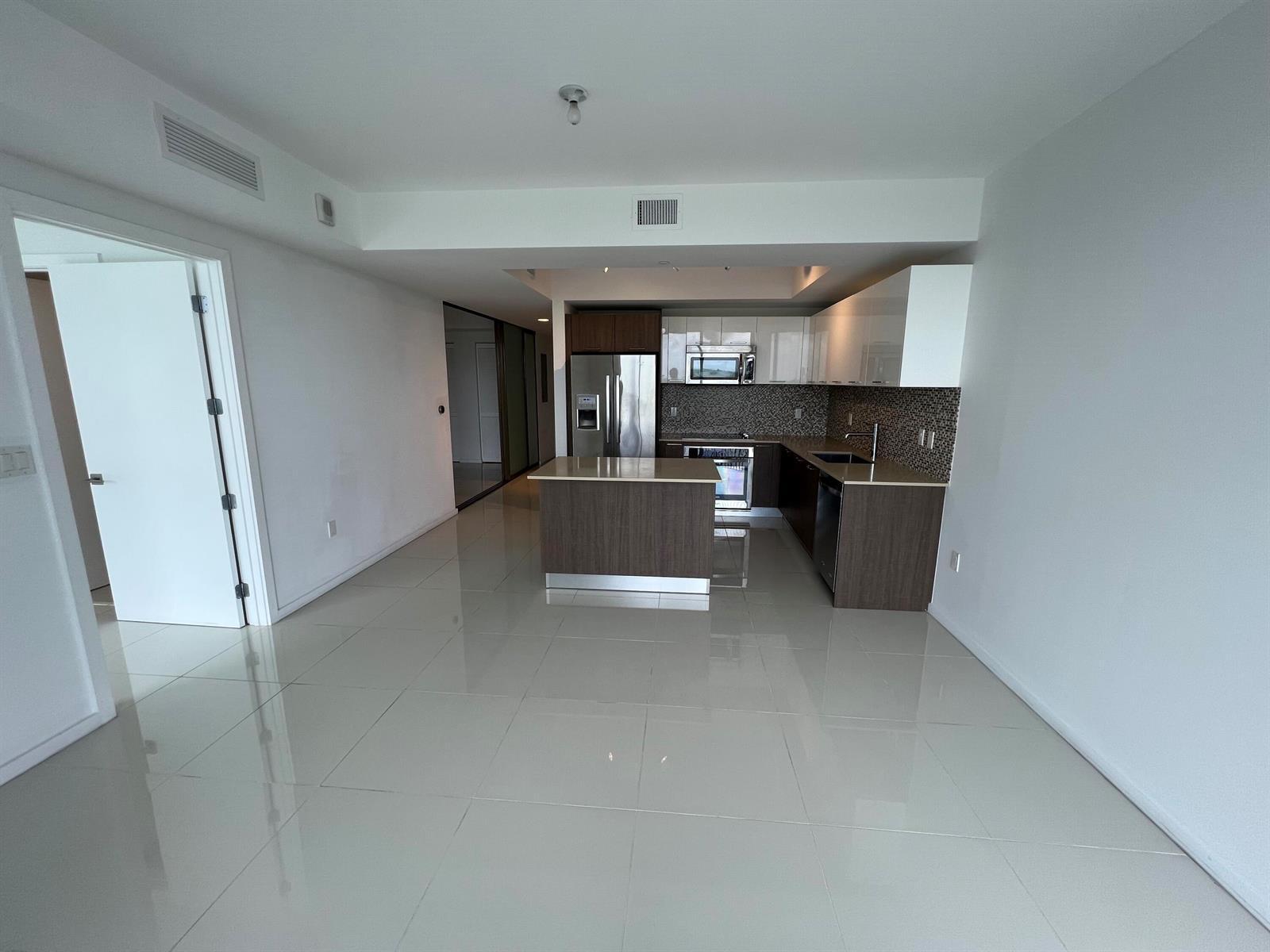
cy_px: 476
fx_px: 477
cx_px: 635
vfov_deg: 89.9
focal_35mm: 13
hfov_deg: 106.2
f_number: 1.8
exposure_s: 1/120
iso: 50
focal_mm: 1.57
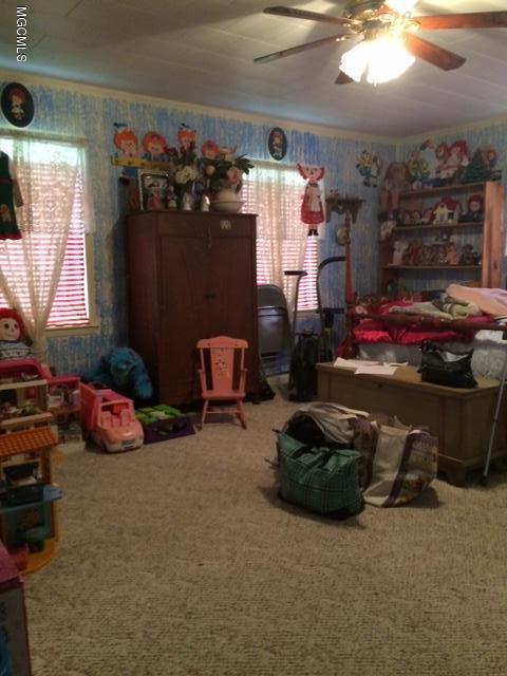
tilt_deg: -5.3
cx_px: 254
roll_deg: +3.9
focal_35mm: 29
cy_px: 338
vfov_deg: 61.7
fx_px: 566
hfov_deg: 48.2
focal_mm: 4.15
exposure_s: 1/17
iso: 320
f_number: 2.2
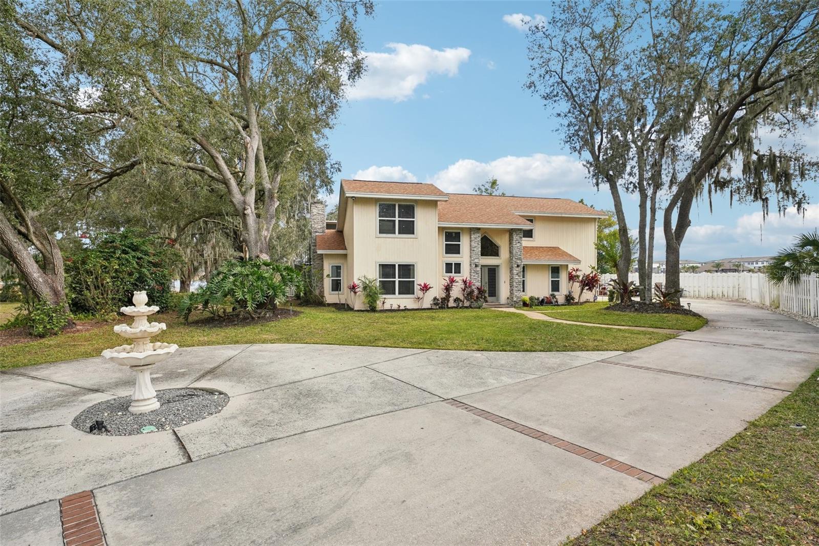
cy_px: 273
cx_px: 410
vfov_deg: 64.5
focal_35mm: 19
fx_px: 432
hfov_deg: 86.9
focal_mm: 19
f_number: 8
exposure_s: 1/640
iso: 640
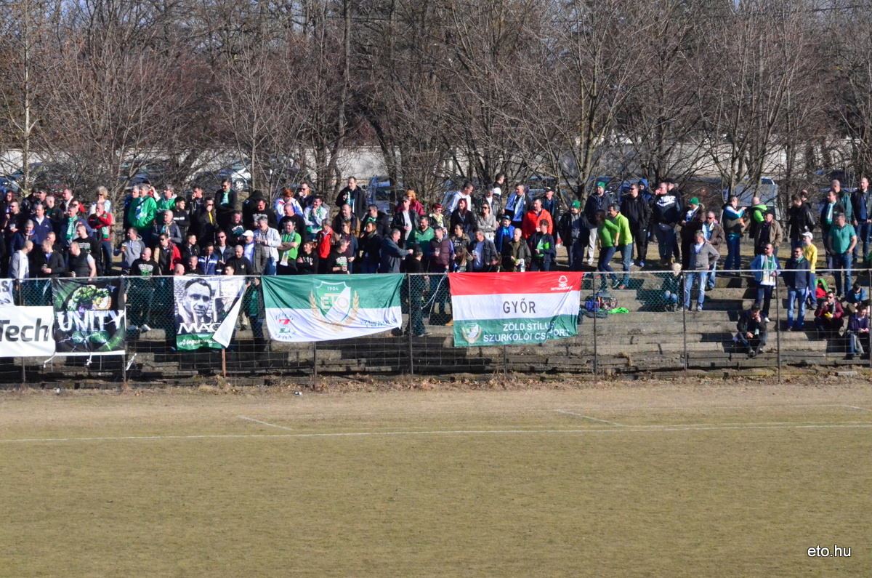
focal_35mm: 188
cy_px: 289
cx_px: 436
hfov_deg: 11.0
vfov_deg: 7.3
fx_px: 4533
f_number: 16
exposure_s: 1/4000
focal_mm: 125
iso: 6400
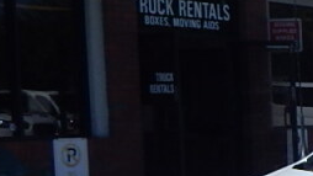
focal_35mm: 137
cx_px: 731
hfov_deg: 12.6
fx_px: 1137
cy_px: 229
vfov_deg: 8.7
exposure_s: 1/1250
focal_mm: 4.5
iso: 125
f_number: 6.1
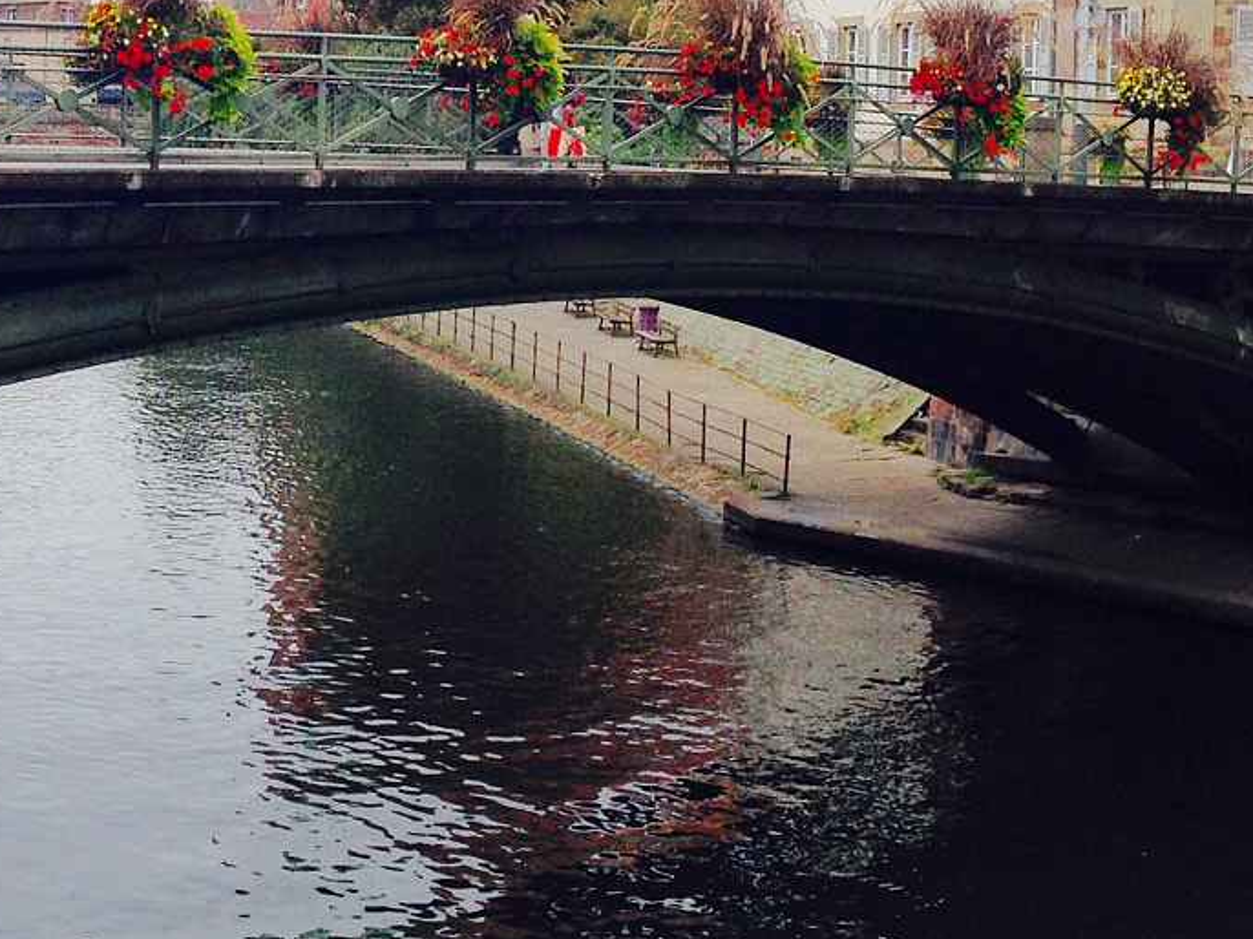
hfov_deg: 25.3
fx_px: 2786
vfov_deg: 18.9
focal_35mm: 77
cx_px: 469
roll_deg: -0.6
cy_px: 126
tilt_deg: +0.8
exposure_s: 1/343
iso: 50
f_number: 2.4
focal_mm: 4.12
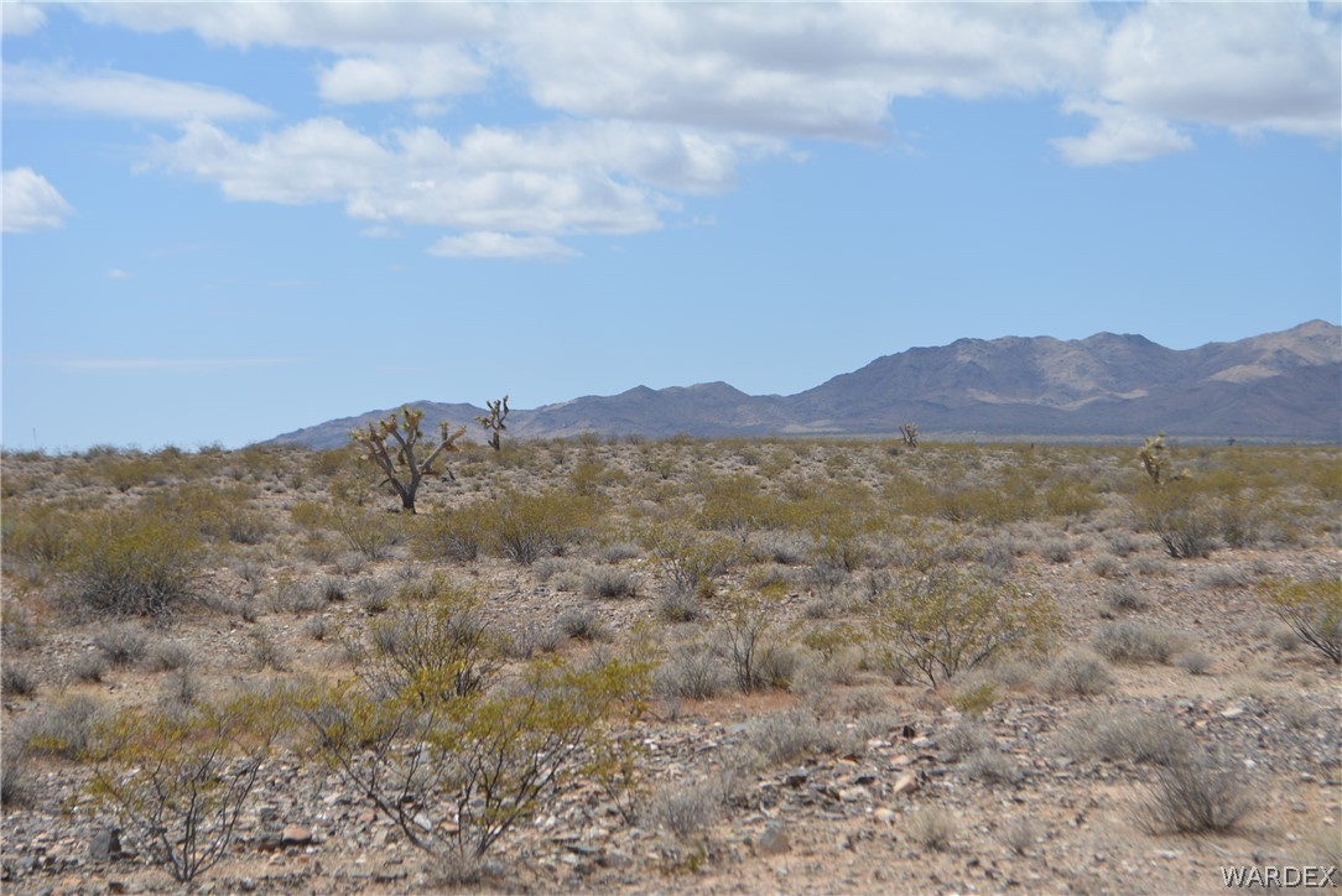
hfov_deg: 24.6
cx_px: 671
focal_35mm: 82
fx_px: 3077
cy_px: 448
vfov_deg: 16.6
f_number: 8
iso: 100
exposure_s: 1/320
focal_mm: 55
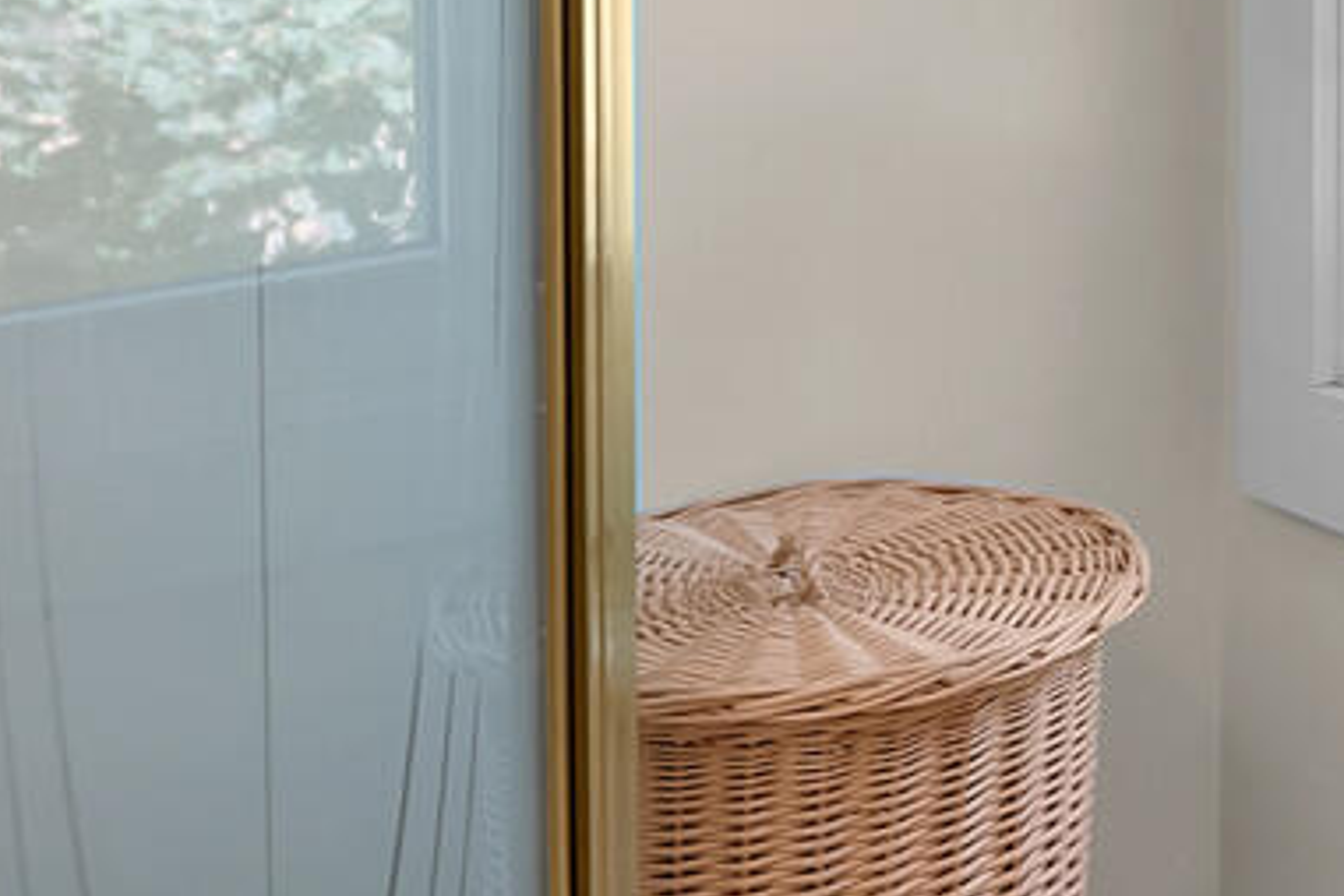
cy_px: -531
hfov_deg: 17.8
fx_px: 3920
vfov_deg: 12.3
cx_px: 1908
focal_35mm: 105
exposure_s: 1/20
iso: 250
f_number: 4
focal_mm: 16
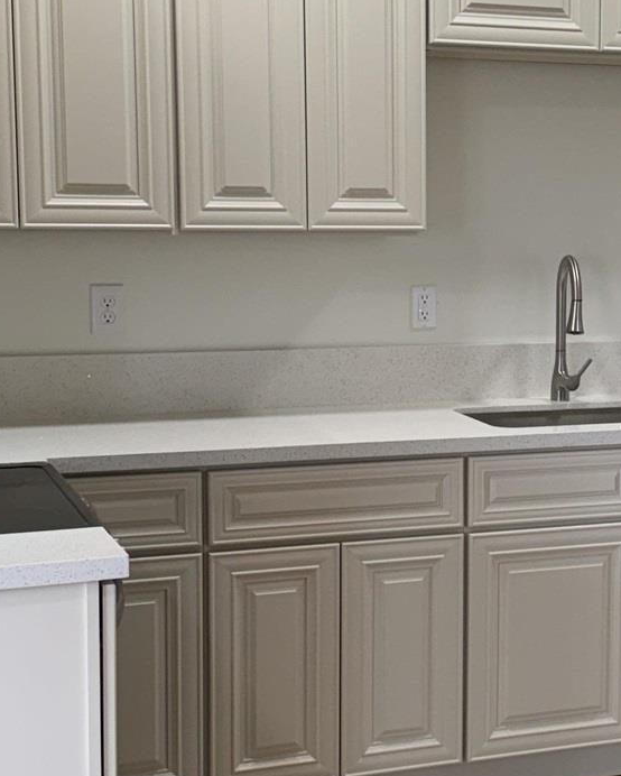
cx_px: 599
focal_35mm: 78
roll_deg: -0.5
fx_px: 1791
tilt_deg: -6.8
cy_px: 371
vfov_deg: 24.4
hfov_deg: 19.2
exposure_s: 1/120
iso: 125
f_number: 1.78
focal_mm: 6.76
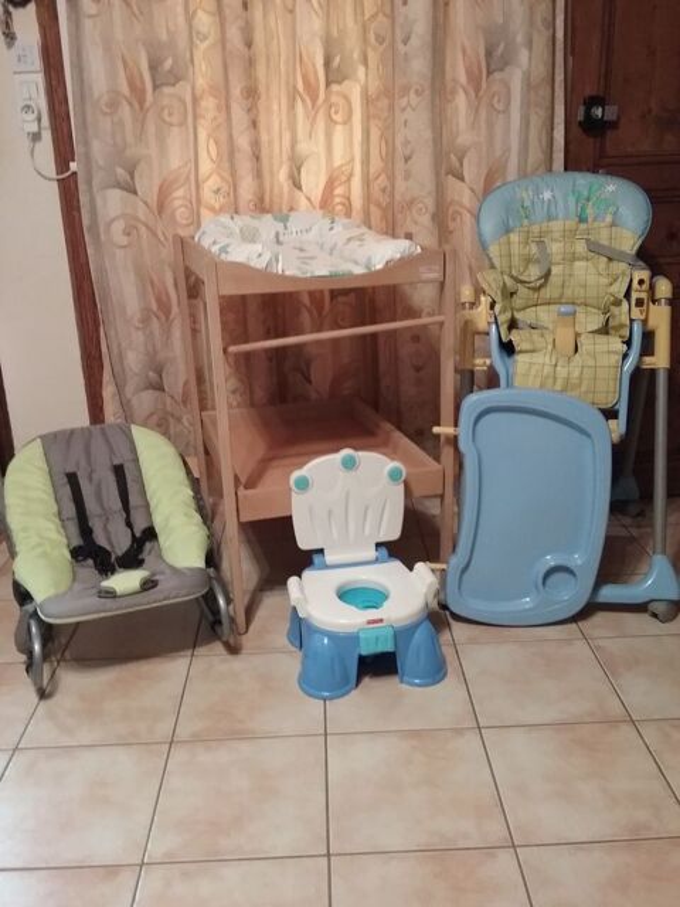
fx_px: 812
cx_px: 340
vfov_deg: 58.4
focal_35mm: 31
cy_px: 454
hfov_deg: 45.4
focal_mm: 3.3
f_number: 2.2
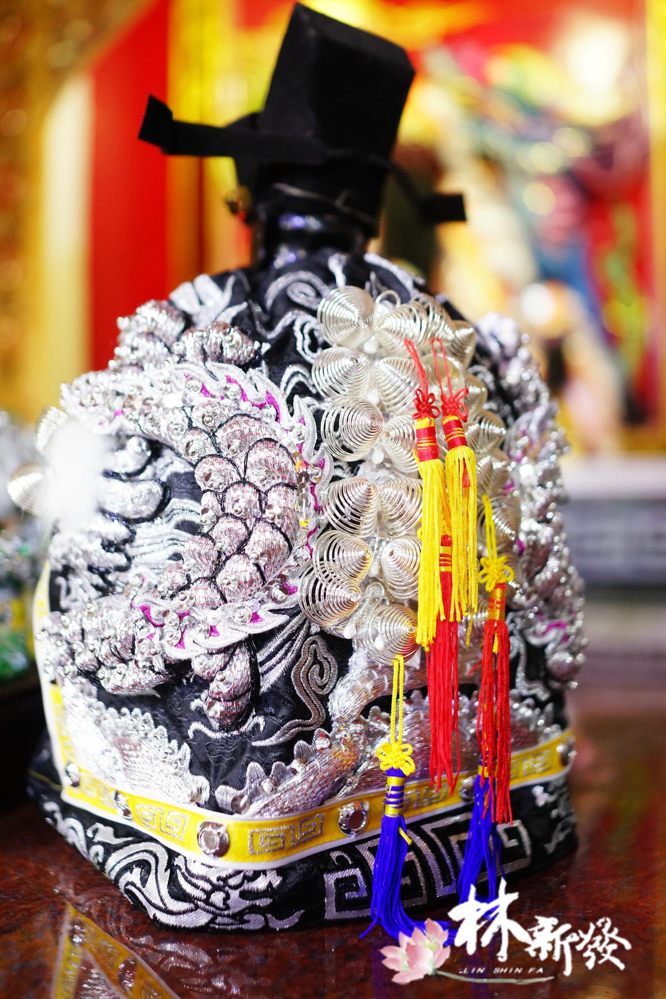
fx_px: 971
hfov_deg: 37.9
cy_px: 500
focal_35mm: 35
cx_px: 333
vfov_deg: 54.4
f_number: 2
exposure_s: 1/200
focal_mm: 35
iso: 1600
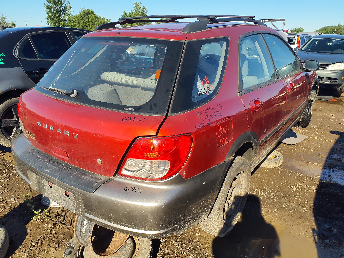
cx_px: 172
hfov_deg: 65.3
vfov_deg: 51.4
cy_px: 129
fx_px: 268
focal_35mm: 27
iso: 40
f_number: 1.9
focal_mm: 3.58
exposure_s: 1/1360
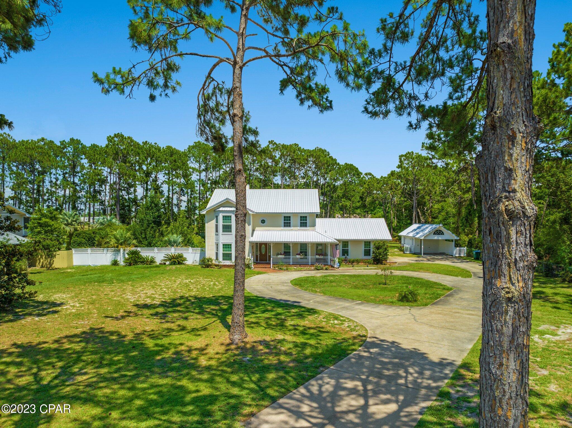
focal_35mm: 24
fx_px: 396
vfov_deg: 56.8
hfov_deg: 71.6
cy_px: 214
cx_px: 286
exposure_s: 1/120
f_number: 4
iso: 100
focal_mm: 12.29
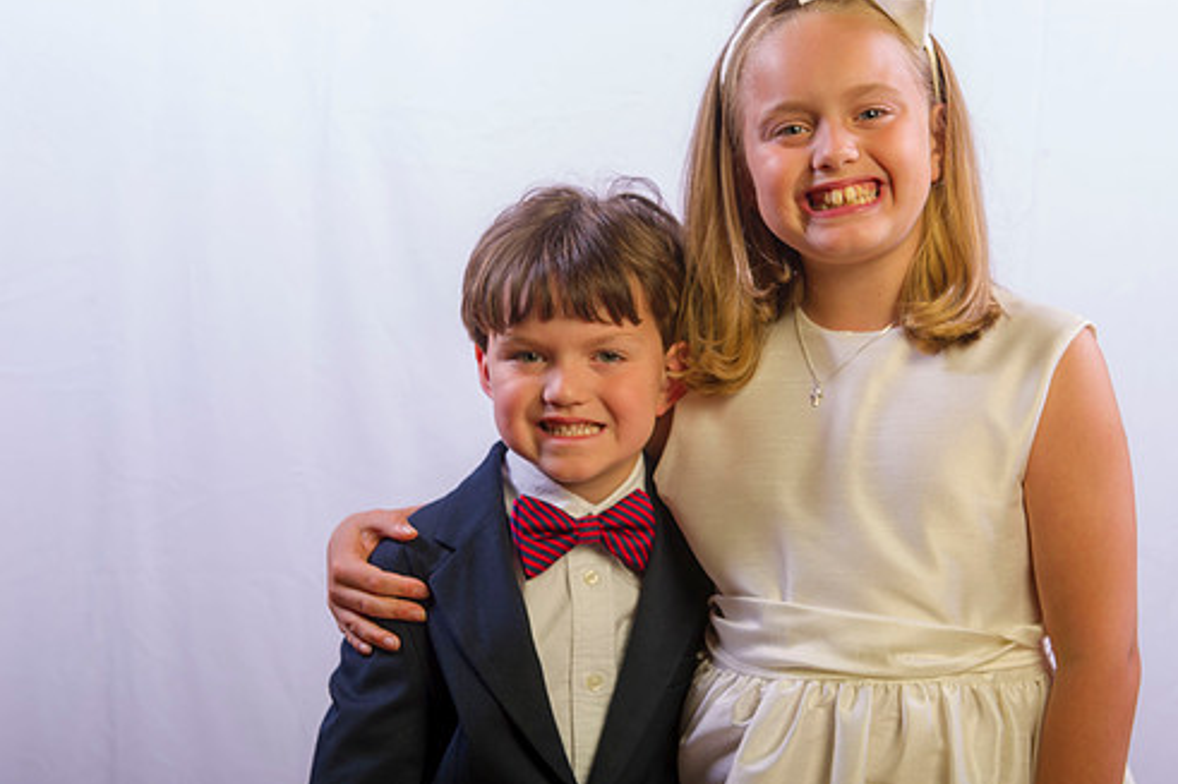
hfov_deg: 30.9
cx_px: 691
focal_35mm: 65
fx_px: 2126
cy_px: 381
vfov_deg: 20.9
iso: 100
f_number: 8
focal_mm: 55
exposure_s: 1/200
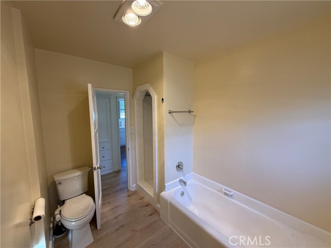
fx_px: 134
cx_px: 166
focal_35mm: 14
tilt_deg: -7.4
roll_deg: -0.2
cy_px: 124
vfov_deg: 85.7
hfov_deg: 102.1
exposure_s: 1/120
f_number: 2.2
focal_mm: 2.22
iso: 80
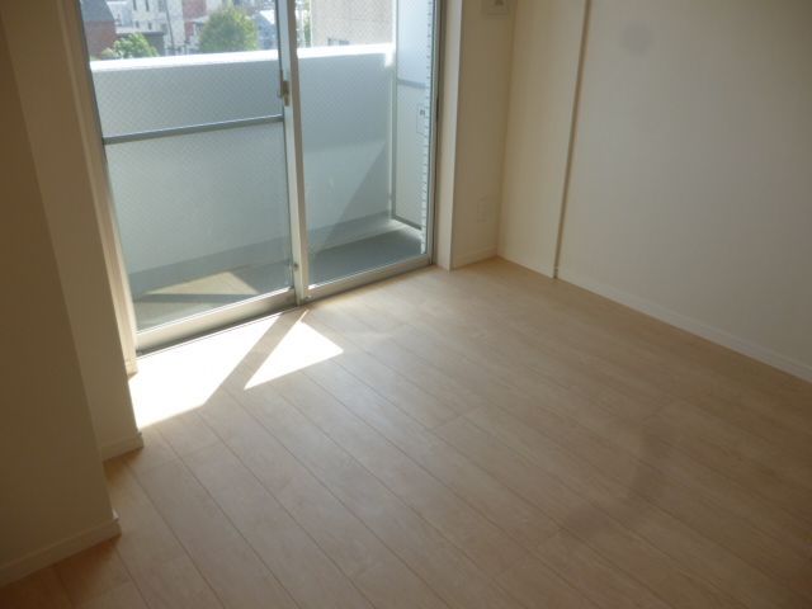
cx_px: 406
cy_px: 304
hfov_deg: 63.4
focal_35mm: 28
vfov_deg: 49.7
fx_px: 657
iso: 100
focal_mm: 5
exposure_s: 1/125
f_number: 3.1
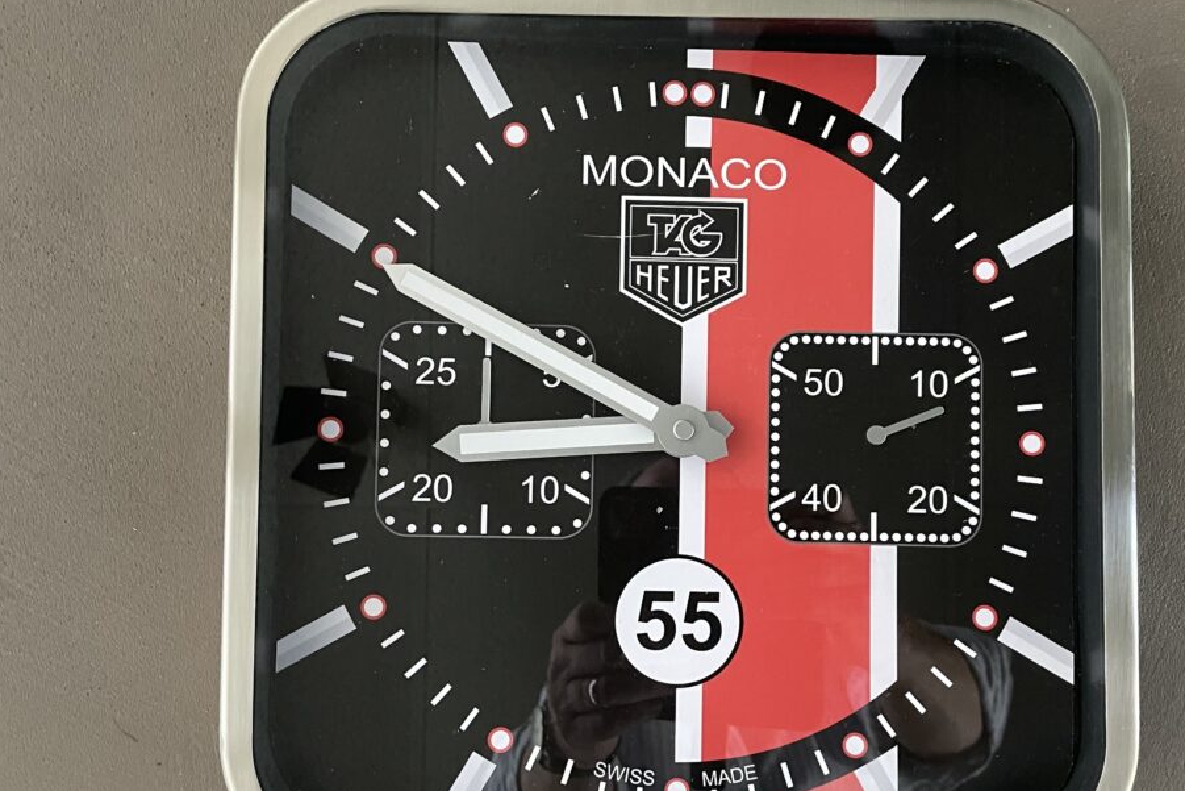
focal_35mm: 36
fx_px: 1185
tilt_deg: -86.7
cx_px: 647
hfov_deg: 53.0
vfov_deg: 36.8
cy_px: 451
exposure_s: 1/34
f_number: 1.6
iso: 640
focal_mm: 4.2
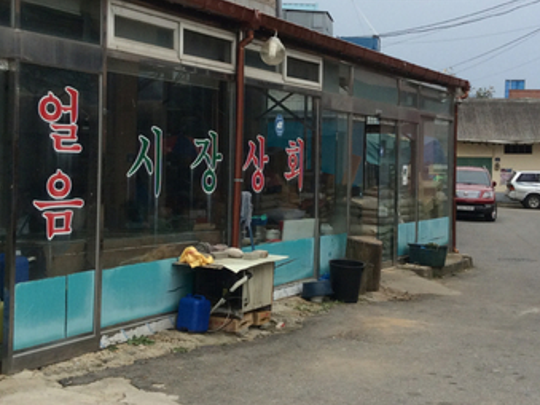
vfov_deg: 21.6
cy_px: 159
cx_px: 276
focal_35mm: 68
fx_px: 1060
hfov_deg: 28.6
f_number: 2.4
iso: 32
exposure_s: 1/353
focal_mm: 3.3
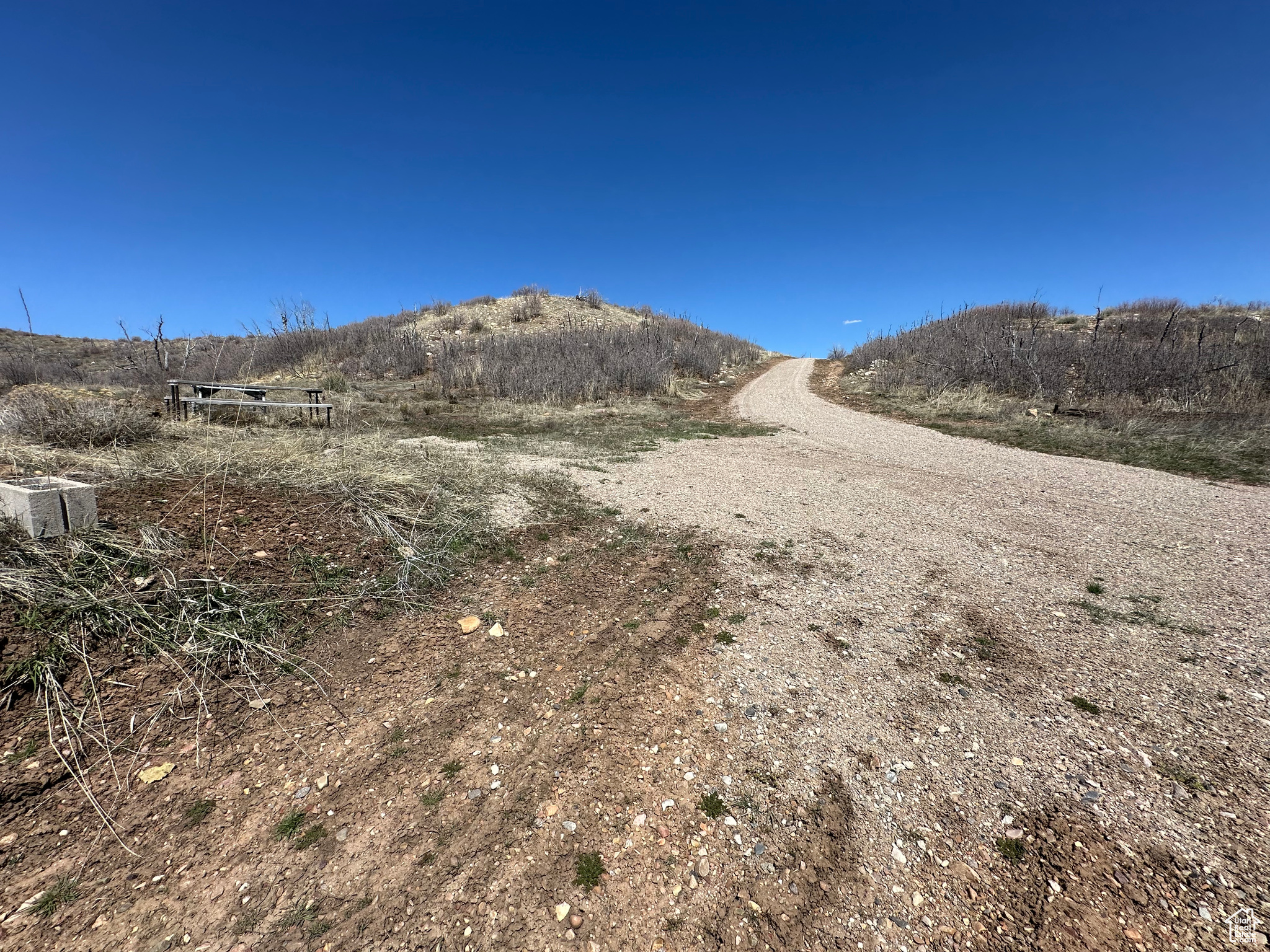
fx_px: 514
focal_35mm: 14
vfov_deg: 85.7
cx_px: 635
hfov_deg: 102.1
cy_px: 476
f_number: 2.2
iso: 40
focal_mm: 2.22
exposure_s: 1/3040
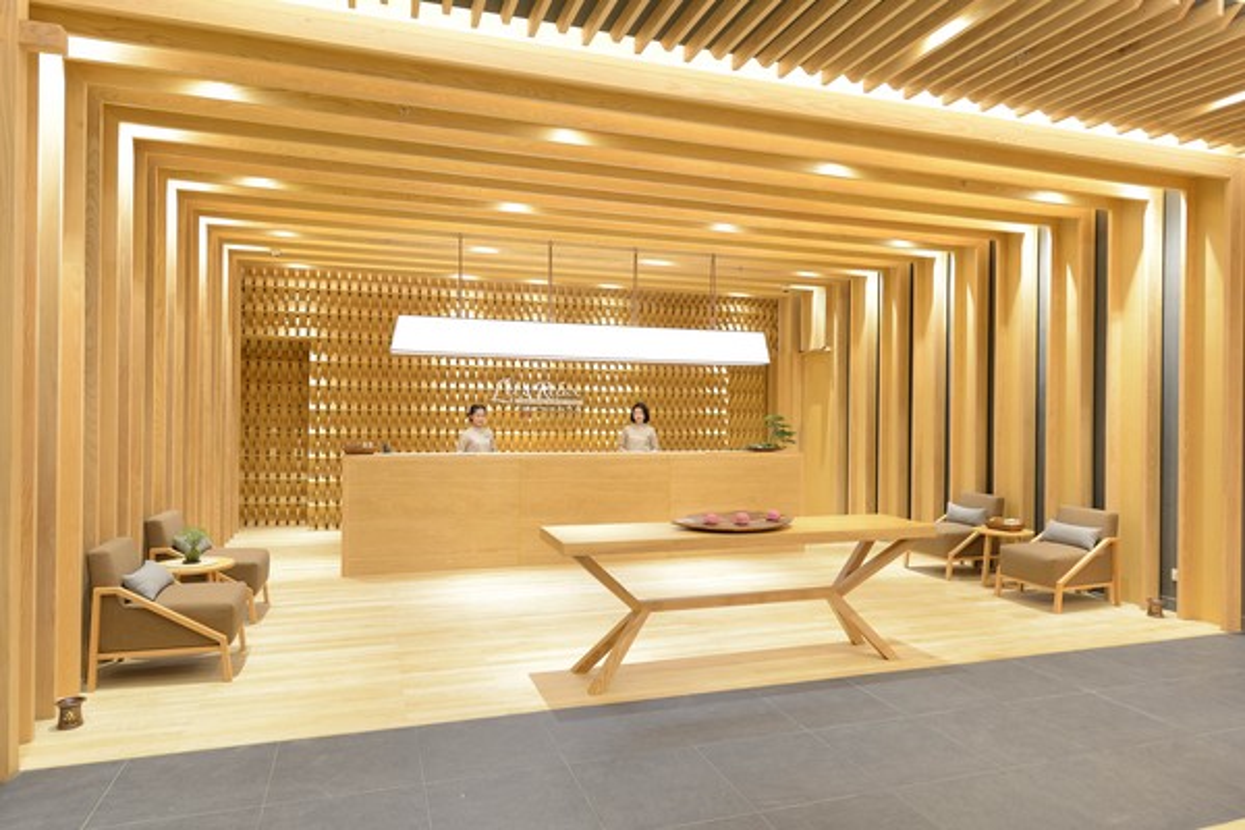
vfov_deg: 57.2
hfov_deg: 78.6
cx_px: 622
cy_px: 415
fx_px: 761
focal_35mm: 22
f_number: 5.6
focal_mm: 22
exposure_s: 1/1.6
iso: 200
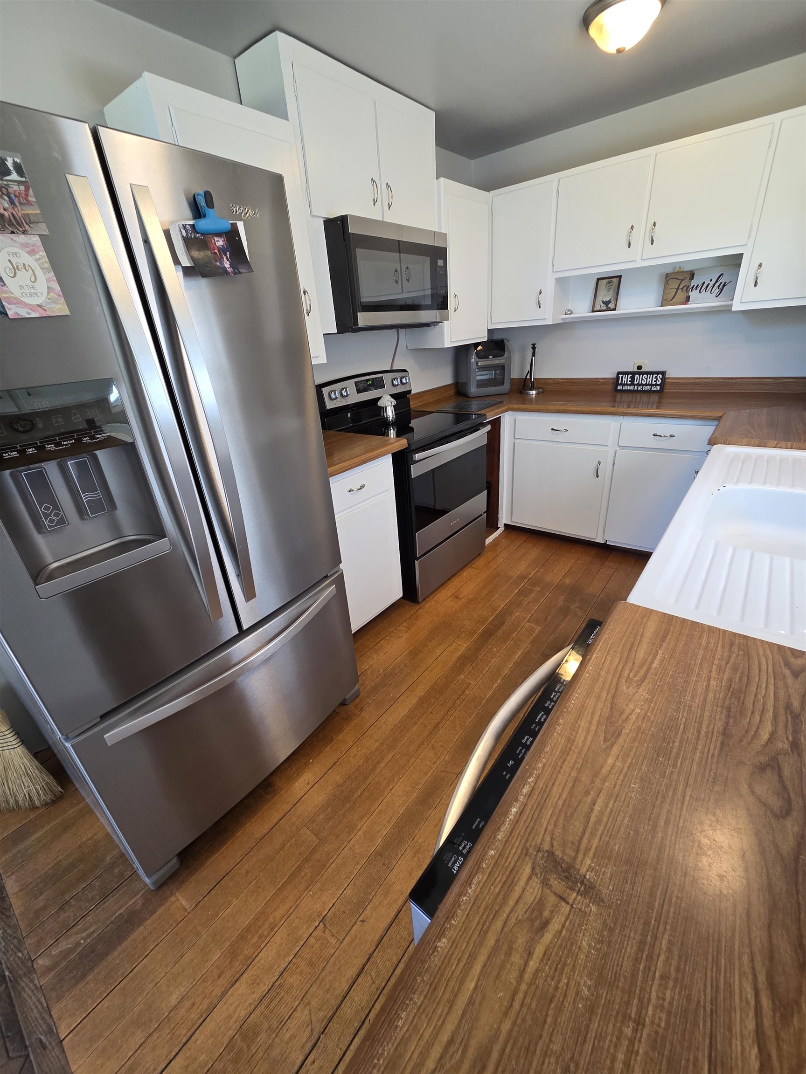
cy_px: 537
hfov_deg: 89.9
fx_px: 404
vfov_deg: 106.2
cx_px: 403
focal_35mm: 13
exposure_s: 1/60
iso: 160
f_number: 2.2
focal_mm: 2.2
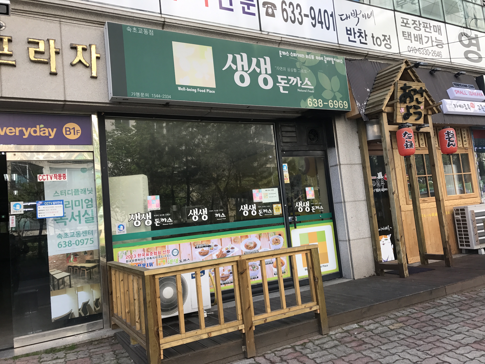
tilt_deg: +4.3
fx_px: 392
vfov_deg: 49.7
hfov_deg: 63.4
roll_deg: +7.5
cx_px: 242
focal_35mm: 28
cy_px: 182
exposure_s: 1/460
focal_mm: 3.99
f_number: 1.8
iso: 20
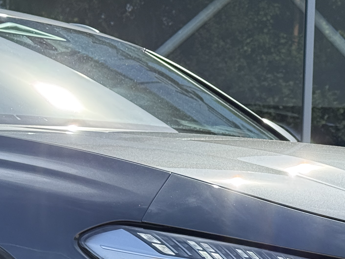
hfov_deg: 14.3
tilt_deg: -2.8
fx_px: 1366
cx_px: 274
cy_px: 327
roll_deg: -1.1
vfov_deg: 10.6
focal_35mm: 137
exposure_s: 1/2976
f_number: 1.78
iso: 100
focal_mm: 6.76
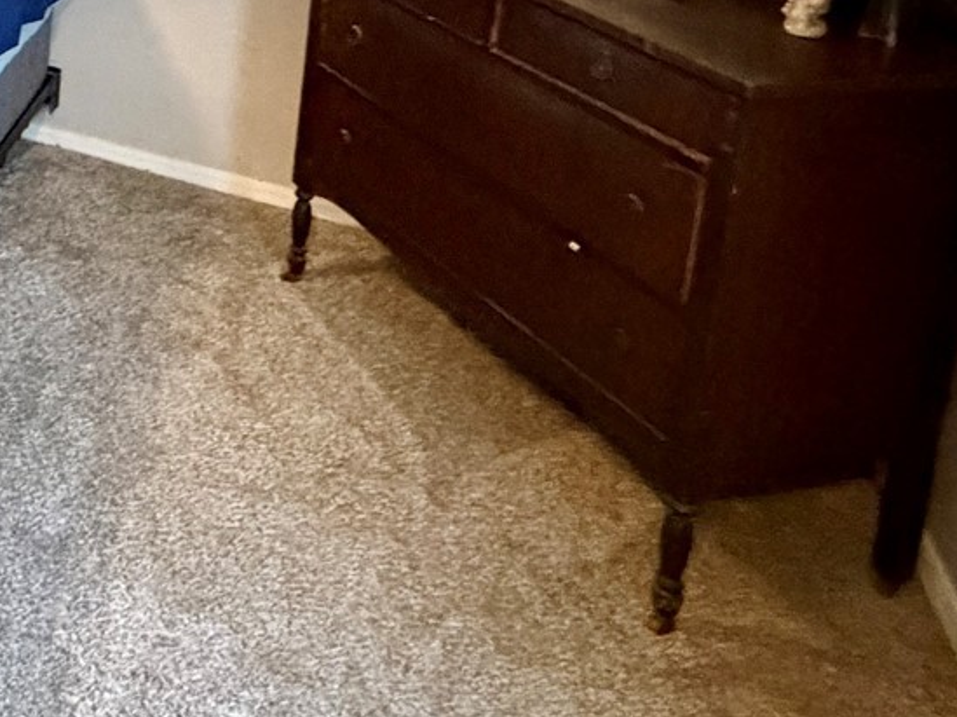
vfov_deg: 24.3
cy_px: -309
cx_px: -237
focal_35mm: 49
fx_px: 1354
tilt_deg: -7.5
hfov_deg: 31.5
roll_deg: -3.0
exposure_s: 1/60
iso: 1250
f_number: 2.2
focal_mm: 2.22
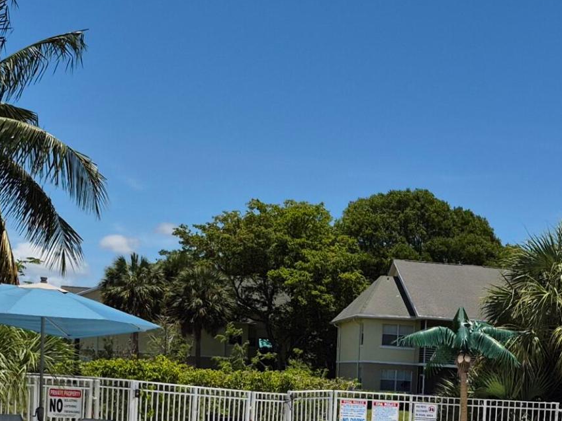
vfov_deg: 17.9
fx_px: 1267
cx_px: 465
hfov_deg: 24.5
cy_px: 514
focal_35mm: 78
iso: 25
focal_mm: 5.4
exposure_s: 1/4256
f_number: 1.8
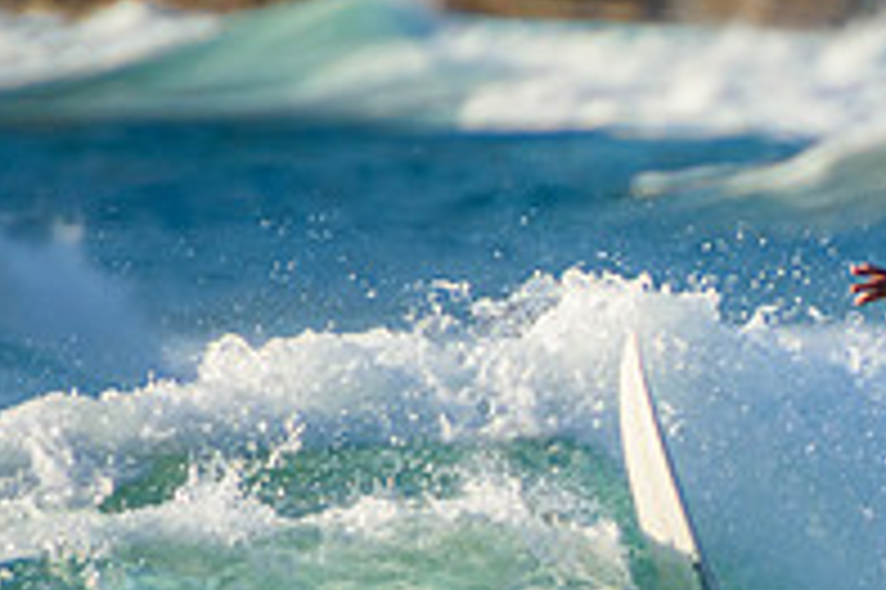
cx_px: 1178
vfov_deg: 0.8
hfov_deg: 1.1
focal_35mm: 1797
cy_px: 772
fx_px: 44188
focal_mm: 400
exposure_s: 1/2000
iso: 450
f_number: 5.6
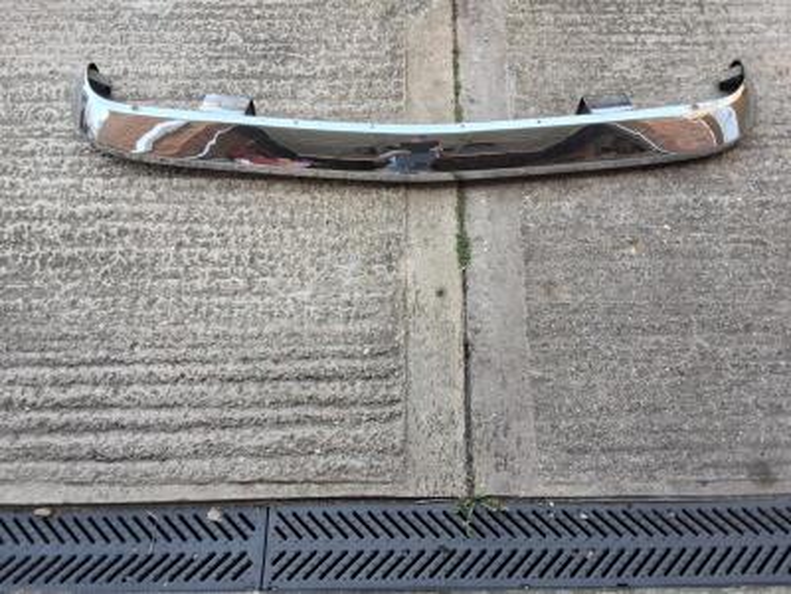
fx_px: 640
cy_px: 297
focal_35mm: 28
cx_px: 396
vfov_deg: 49.7
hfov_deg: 63.4
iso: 32
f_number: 1.9
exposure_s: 1/100
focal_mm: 2.91
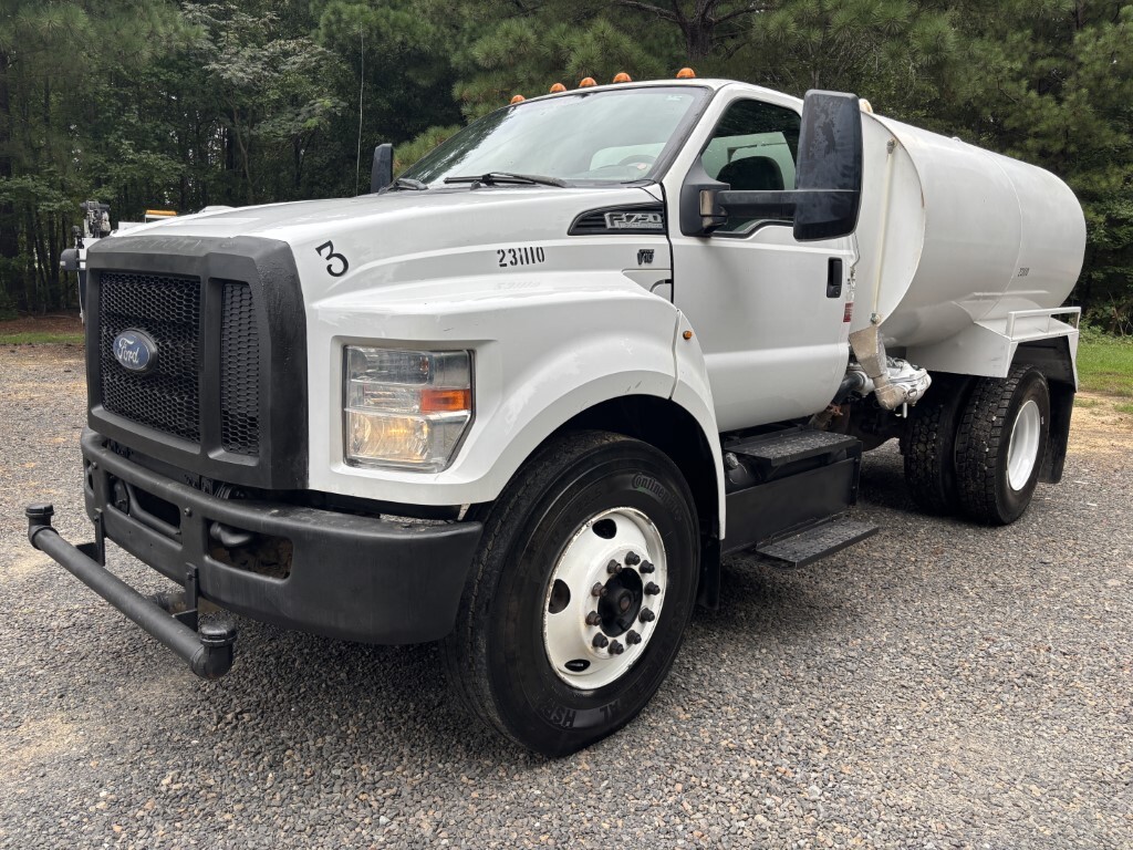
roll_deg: -2.0
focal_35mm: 26
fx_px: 851
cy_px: 425
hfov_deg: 67.3
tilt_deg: -10.4
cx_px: 566
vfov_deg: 53.1
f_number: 1.6
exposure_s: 1/611
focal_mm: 5.96
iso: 50
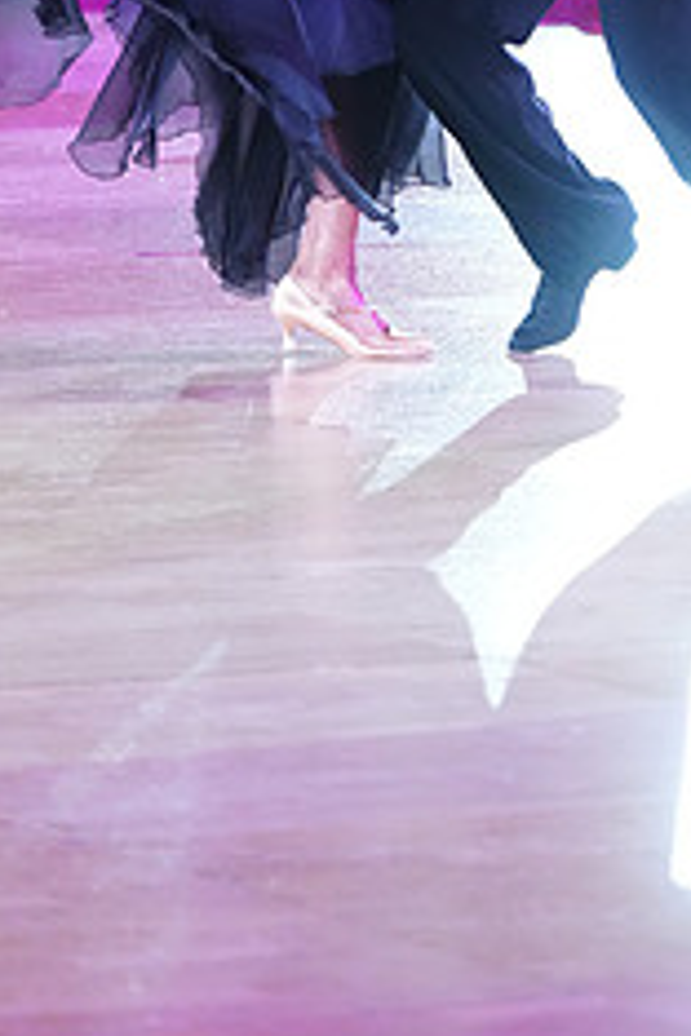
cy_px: -199
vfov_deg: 7.2
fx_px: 8205
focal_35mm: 285
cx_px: 348
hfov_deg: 4.8
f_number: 4
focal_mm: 115
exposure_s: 1/400
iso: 4000
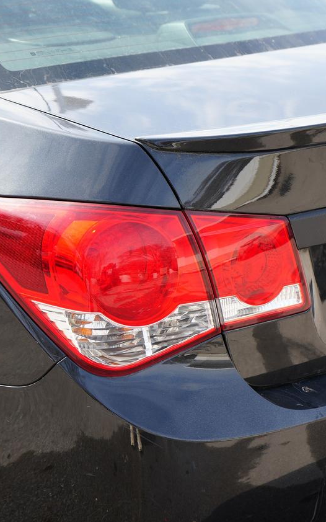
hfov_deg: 16.5
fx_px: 1123
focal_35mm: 79
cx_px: 141
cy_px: 260
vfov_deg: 26.2
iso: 100
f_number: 5.6
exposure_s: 1/160
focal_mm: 51
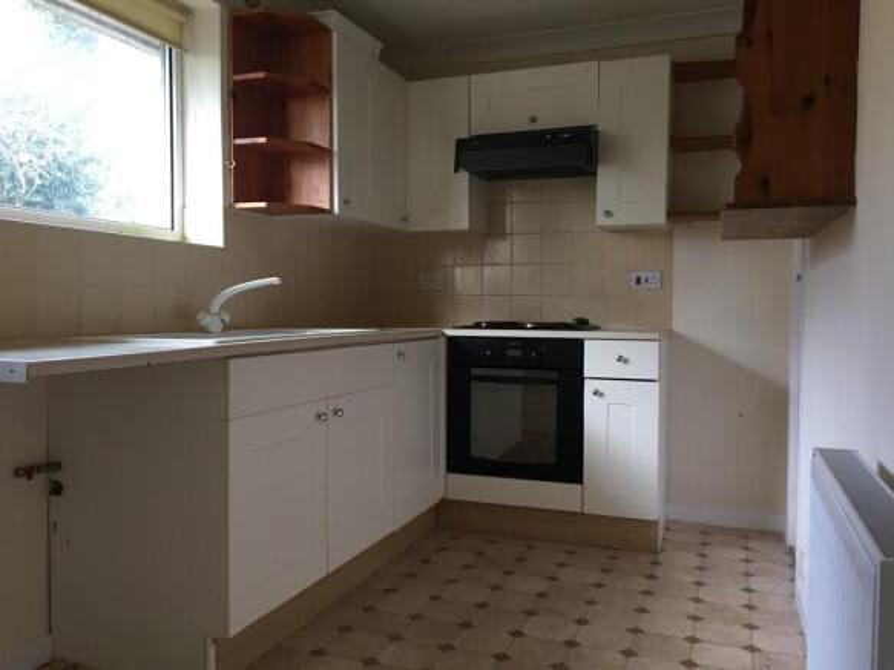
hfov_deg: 61.7
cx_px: 447
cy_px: 335
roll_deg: -0.7
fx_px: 749
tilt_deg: -2.8
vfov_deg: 48.2
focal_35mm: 29
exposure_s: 1/33
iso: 50
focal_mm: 4.15
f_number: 2.2
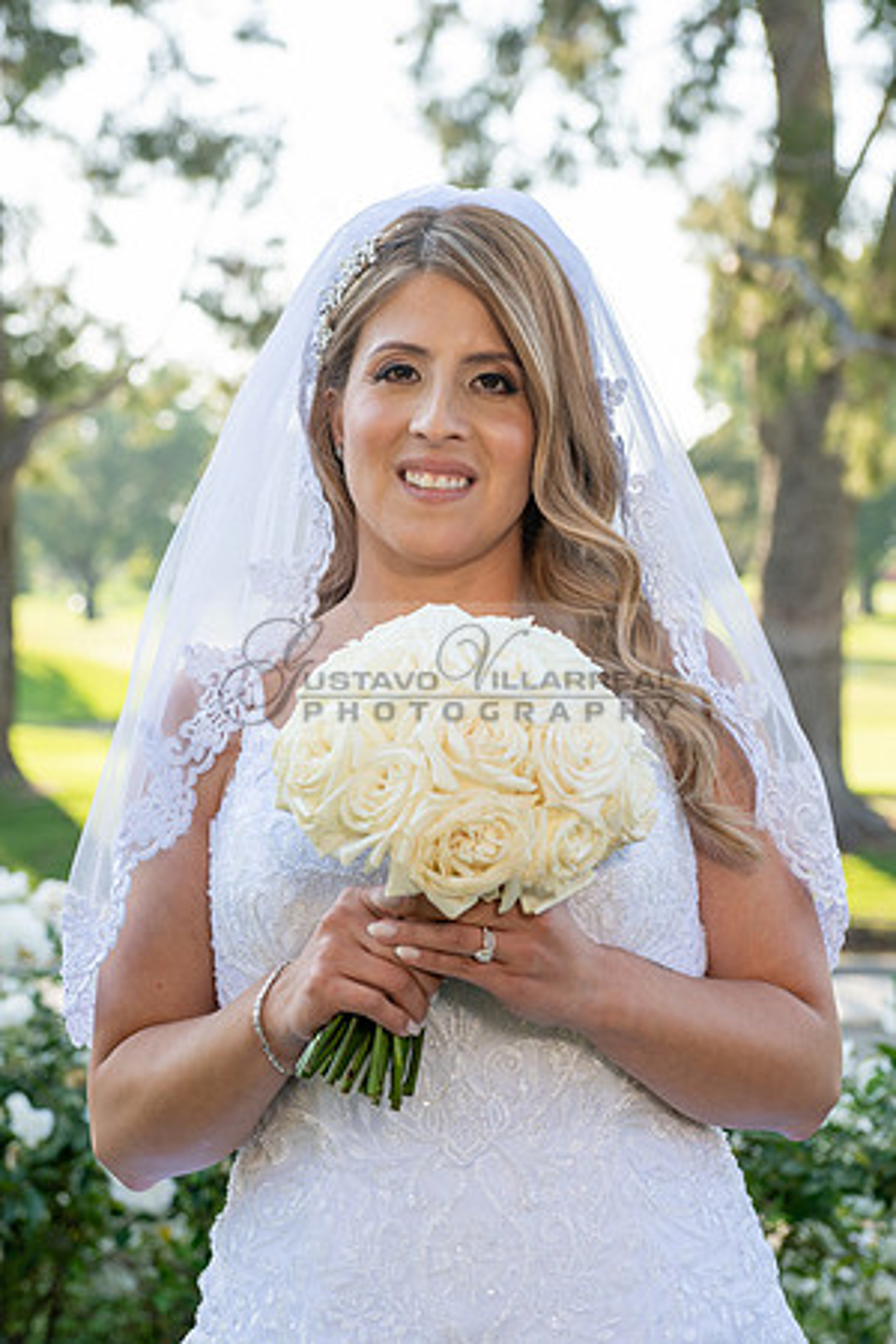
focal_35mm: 70
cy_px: 672
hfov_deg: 19.5
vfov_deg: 28.8
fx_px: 2613
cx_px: 448
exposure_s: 1/250
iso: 200
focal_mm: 70
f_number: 5
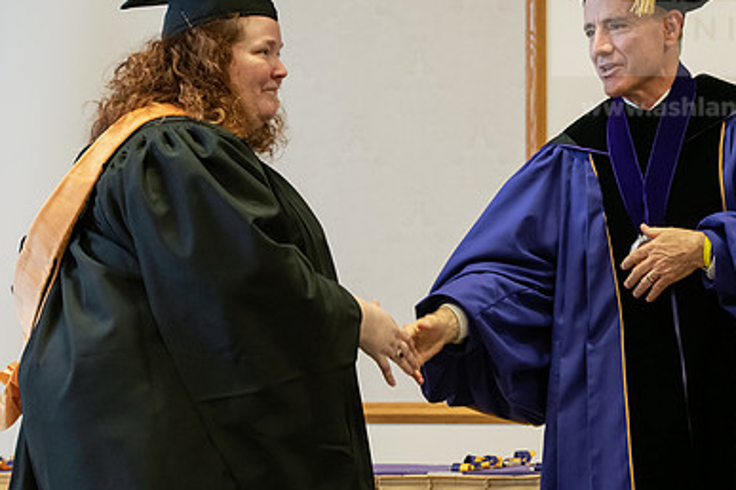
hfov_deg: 15.9
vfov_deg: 10.6
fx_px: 2637
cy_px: 147
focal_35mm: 129
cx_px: 494
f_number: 4
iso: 2500
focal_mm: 86
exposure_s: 1/200
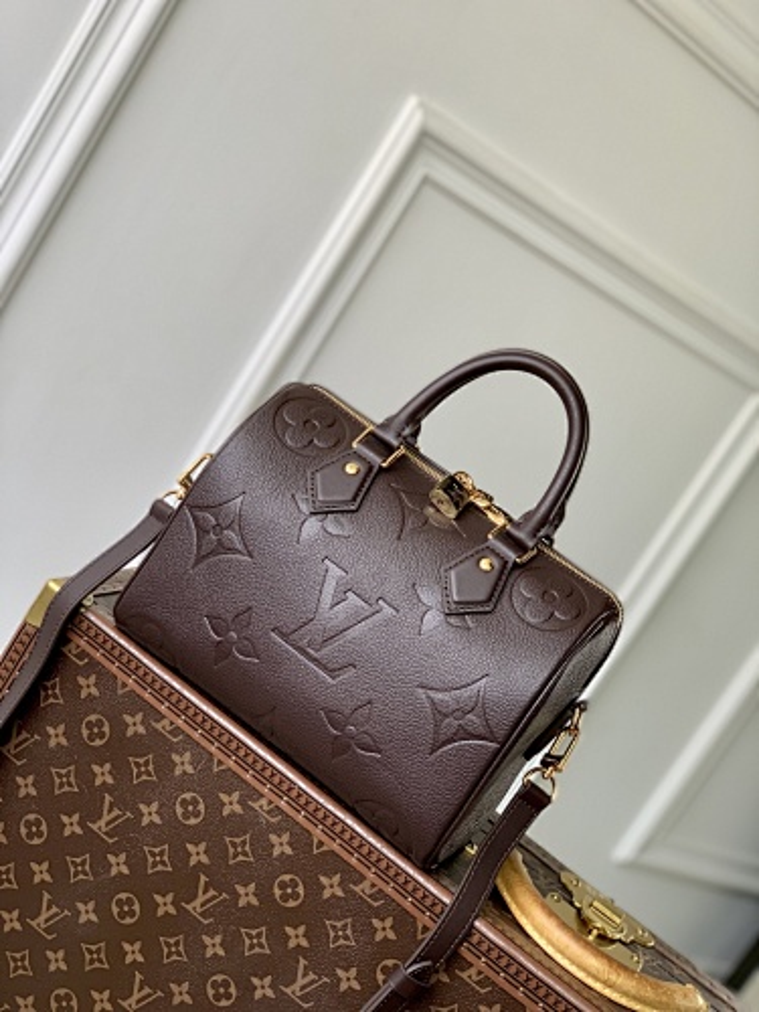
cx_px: 380
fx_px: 1520
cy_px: 506
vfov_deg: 36.8
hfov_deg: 28.0
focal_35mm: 52
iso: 40
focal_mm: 6
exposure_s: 1/122
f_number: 2.4
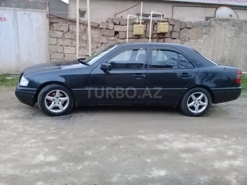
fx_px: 221
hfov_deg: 58.4
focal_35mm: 31
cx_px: 124
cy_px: 92
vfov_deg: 45.4
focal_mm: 3.3
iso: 400
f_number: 2.2
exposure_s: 1/17
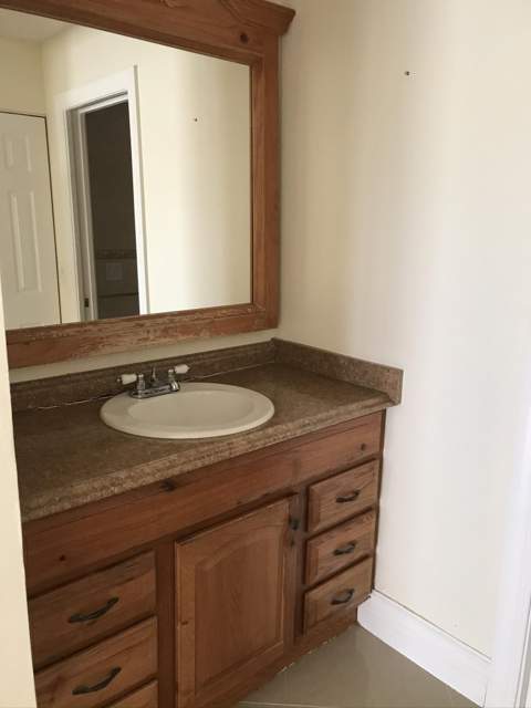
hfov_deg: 49.7
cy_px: 354
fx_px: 573
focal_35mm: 28
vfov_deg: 63.4
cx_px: 266
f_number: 1.8
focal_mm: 3.99
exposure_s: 1/30
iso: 40
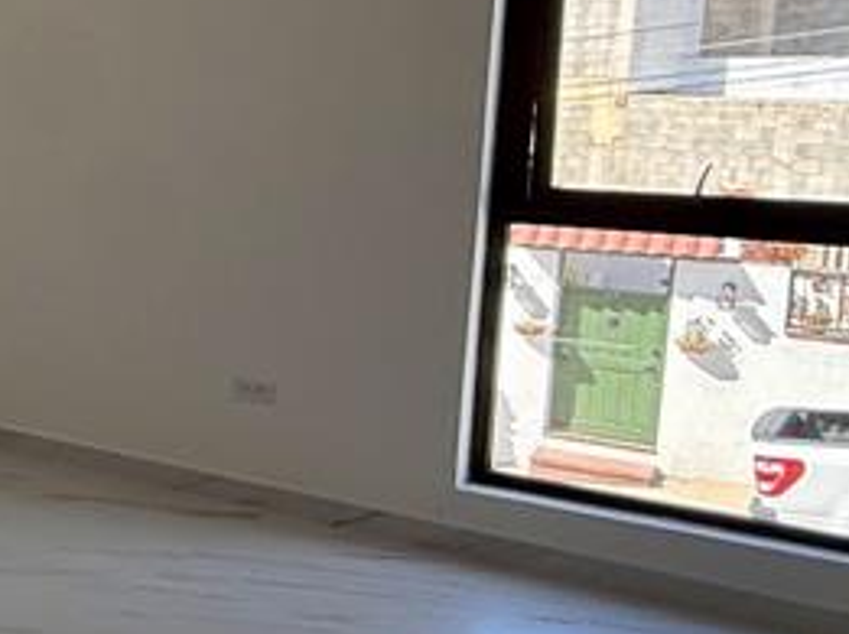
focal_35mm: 55
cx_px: -634
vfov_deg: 26.3
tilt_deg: -6.6
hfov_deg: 22.5
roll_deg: +0.0
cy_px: 208
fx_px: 1347
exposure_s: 1/228
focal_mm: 2.22
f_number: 2.2
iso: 64
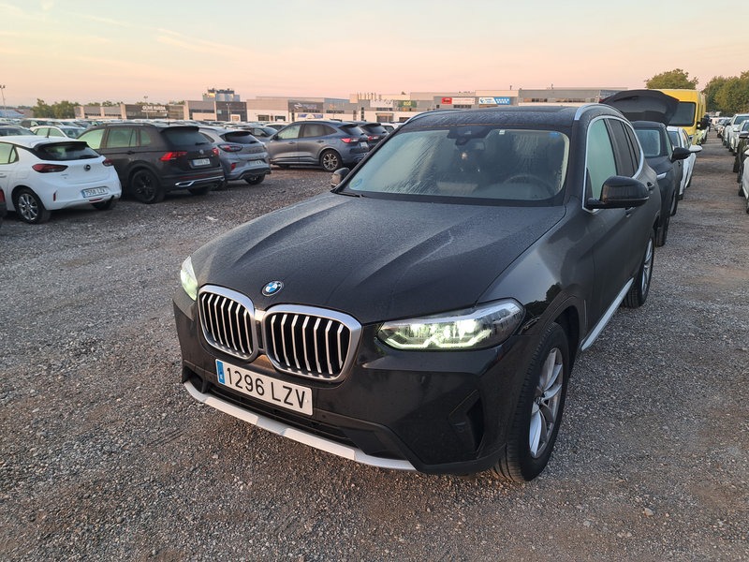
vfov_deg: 56.8
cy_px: 281
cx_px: 374
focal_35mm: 24
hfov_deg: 71.6
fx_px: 519
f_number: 1.8
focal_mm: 5.23
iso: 50
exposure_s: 1/50
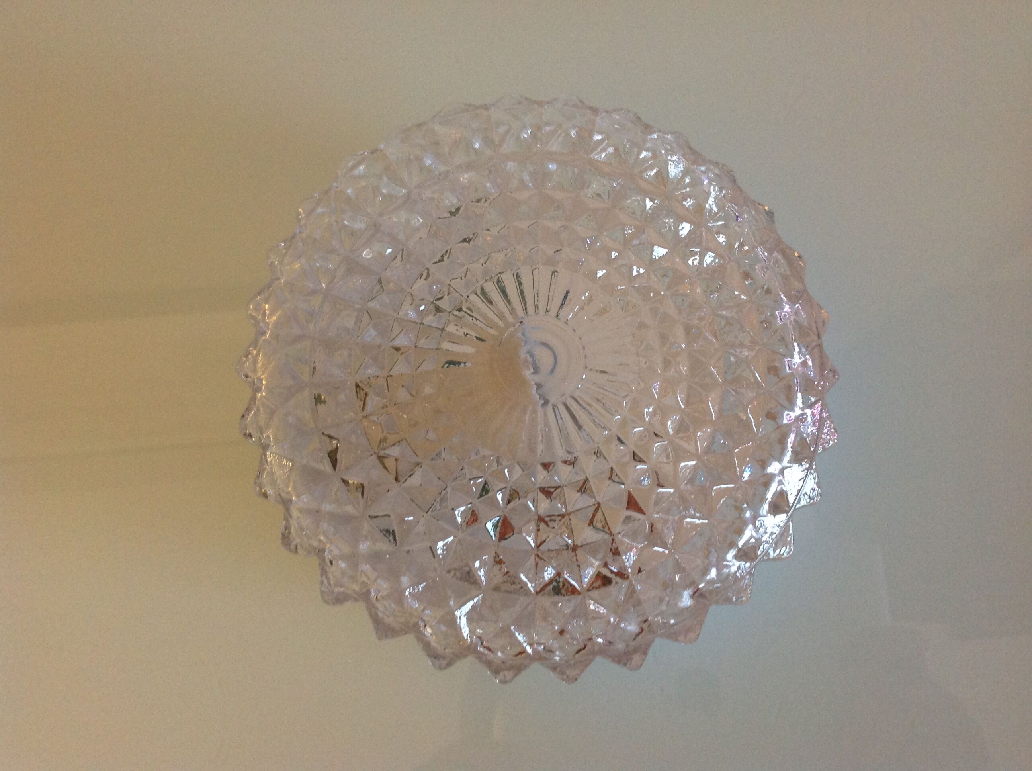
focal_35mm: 35
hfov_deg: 52.7
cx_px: 516
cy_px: 386
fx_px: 1042
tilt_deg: -80.4
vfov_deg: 40.6
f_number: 2.4
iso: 200
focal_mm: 4.28
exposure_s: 1/17
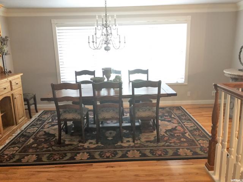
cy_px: 91
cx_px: 122
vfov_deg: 48.2
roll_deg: +1.6
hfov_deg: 61.7
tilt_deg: -11.6
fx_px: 204
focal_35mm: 29
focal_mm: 4.15
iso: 125
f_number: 2.2
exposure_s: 1/30
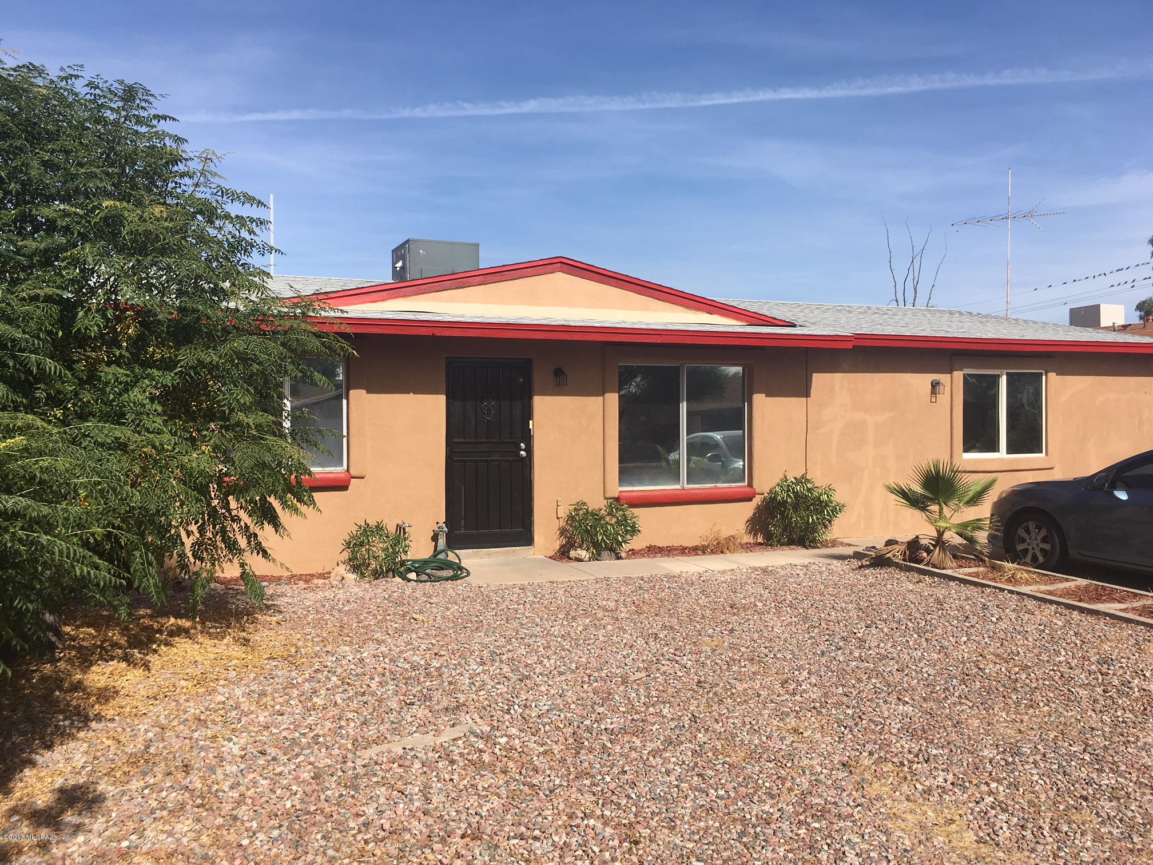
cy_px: 432
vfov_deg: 48.2
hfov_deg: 61.7
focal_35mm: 29
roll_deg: +0.4
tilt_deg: -1.9
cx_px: 576
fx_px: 966
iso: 25
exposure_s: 1/1972
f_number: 2.2
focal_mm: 4.15
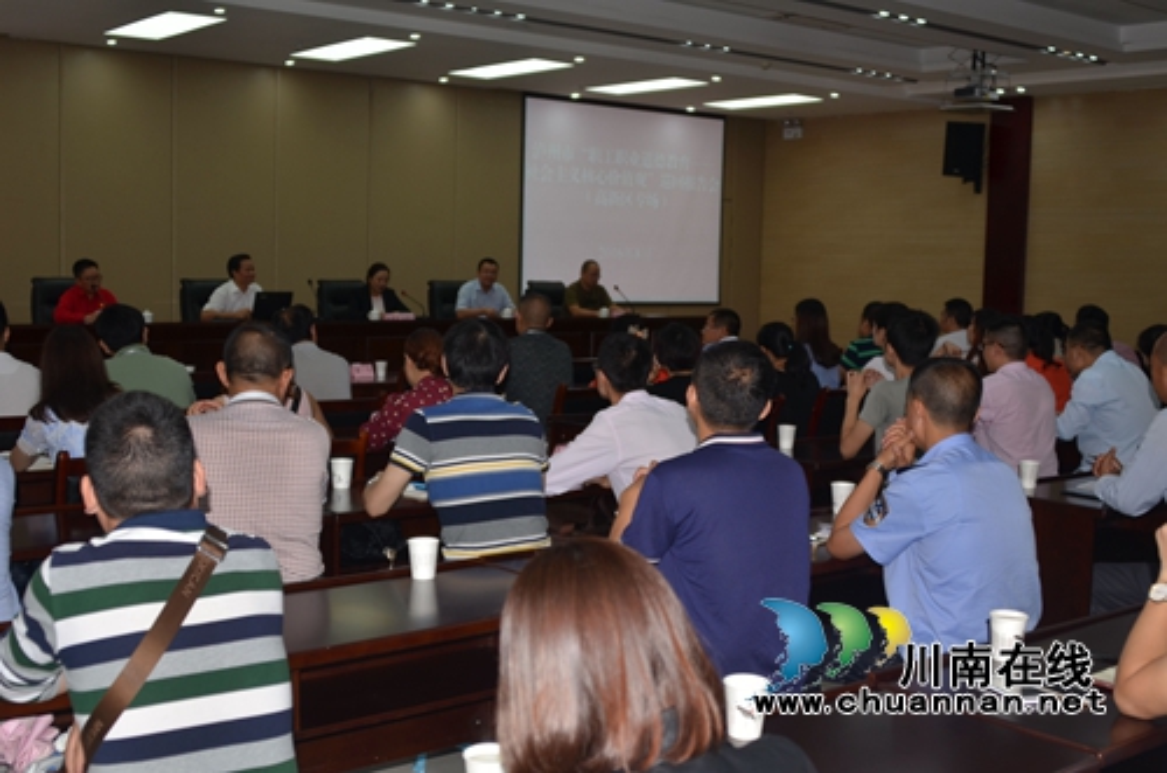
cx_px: 584
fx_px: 1358
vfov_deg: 31.7
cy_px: 386
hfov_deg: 46.5
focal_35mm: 42
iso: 100
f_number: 3.5
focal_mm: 28
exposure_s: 1/60
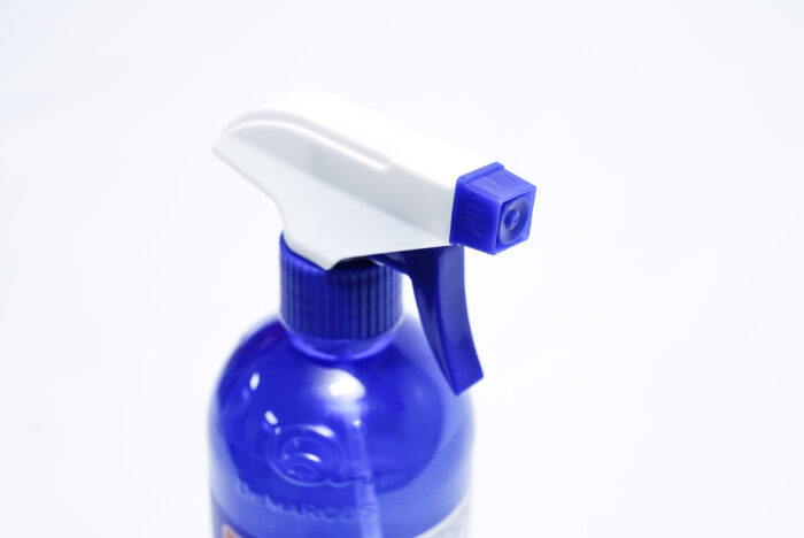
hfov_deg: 28.8
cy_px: 269
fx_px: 1565
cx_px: 402
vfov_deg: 19.5
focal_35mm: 70
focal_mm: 70
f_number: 8
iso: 3200
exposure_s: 1/250
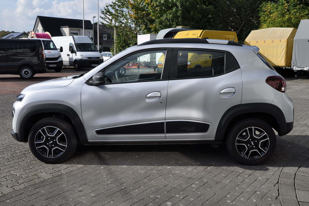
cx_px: 154
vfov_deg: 35.4
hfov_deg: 51.3
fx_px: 322
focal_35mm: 38
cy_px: 103
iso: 200
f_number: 10
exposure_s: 1/400
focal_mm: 25
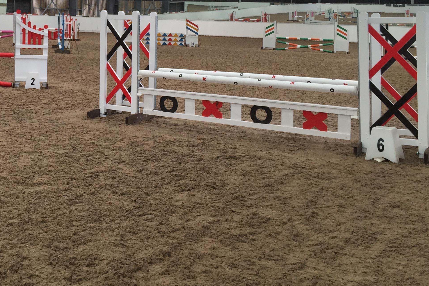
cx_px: 87
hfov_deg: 37.5
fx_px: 608
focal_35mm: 51
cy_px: 32
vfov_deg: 25.7
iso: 50
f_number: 2.2
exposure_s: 1/120
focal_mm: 4.15
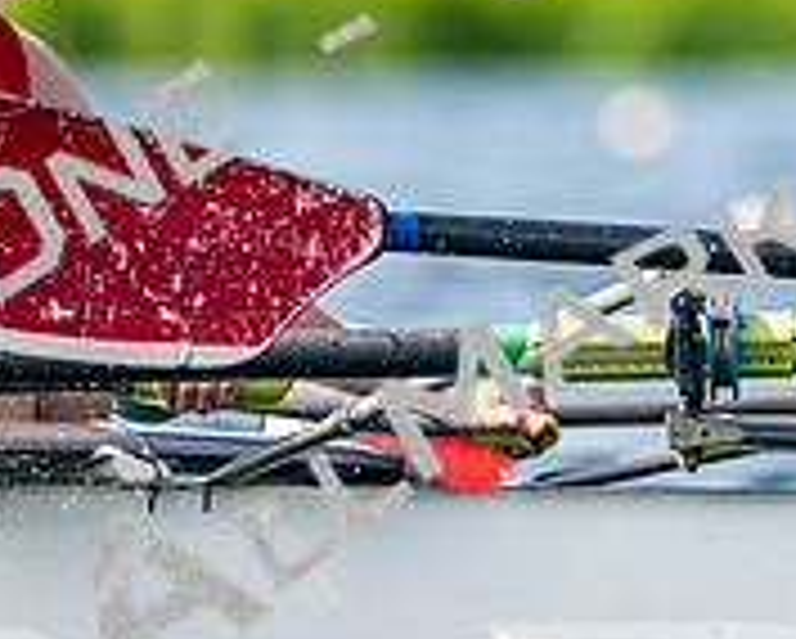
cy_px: 11
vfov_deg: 1.3
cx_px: 1003
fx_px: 29009
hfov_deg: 1.6
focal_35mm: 1230
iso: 320
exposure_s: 1/2500
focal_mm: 400
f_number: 4.5
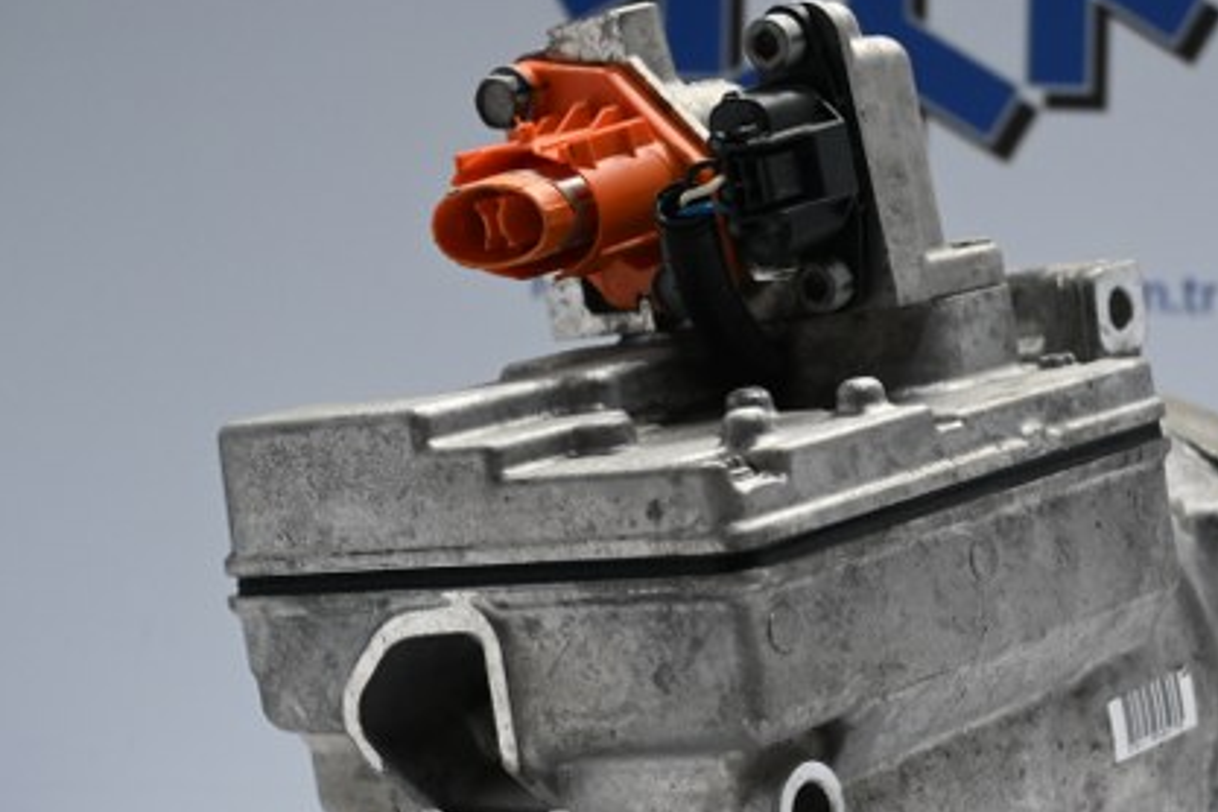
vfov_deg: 14.7
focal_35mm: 93
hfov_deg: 21.8
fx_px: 3137
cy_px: 567
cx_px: 870
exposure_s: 1/60
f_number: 6
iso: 1100
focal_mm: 43
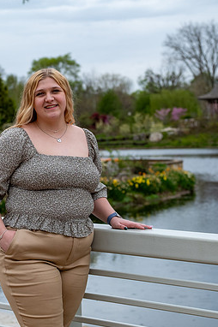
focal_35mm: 114
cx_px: 41
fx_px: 1037
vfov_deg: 18.0
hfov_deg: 11.9
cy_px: 164
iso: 250
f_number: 4
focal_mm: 50
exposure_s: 1/500
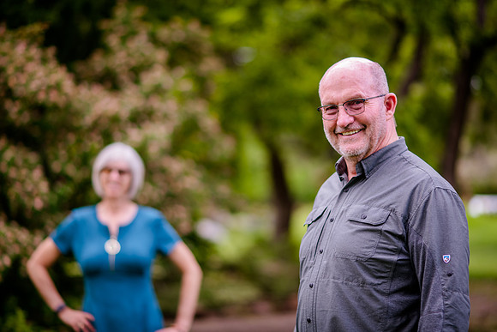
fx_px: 1517
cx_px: 258
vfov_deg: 12.5
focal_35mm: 110
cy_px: 161
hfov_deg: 18.6
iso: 200
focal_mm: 105
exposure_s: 1/400
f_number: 2
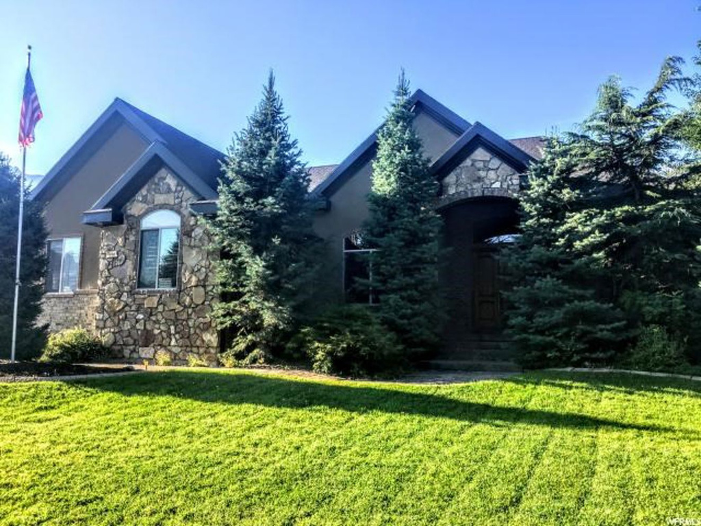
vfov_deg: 48.2
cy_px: 263
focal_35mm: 29
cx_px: 350
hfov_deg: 61.7
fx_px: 587
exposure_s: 1/693
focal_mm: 4.15
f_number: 2.2
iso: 25
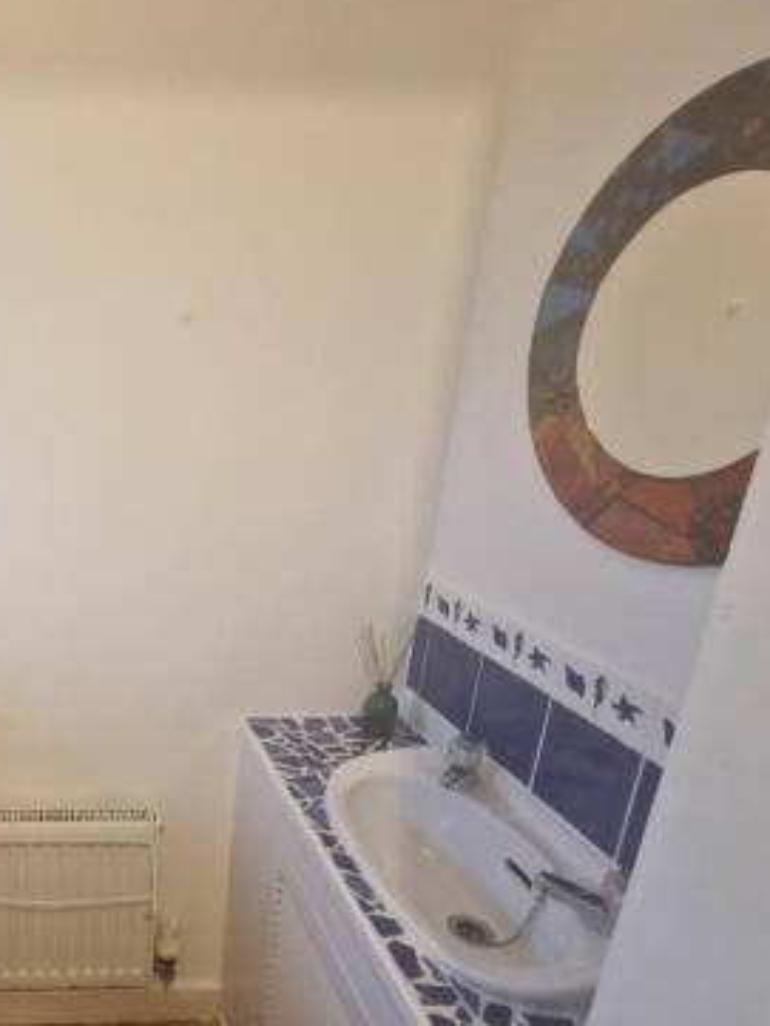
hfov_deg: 54.5
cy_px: 578
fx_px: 622
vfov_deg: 78.6
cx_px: 64
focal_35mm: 21
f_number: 2.2
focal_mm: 2.2
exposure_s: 1/50
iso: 400
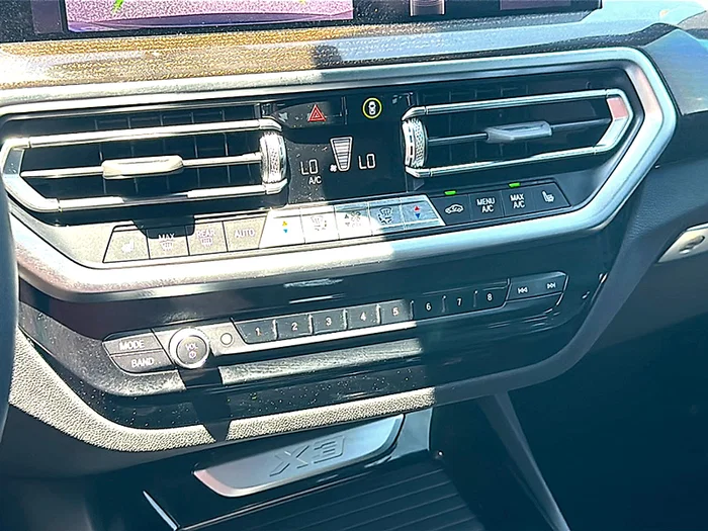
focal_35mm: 40
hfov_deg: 46.8
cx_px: 354
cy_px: 266
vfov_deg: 36.0
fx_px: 818
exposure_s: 1/239
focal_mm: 6.86
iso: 125
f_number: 1.78
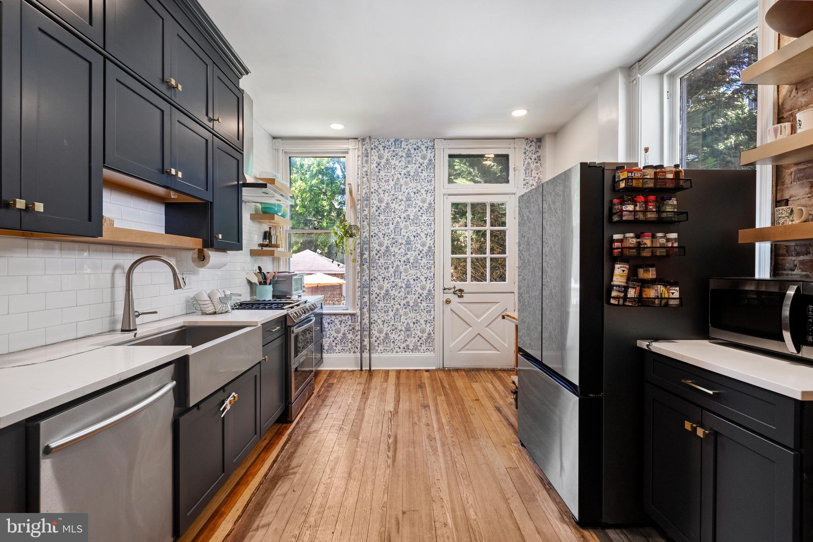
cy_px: 271
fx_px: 361
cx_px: 406
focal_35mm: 16
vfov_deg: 73.7
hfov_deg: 96.7
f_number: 8
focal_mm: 16
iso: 1250
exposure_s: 1/1000
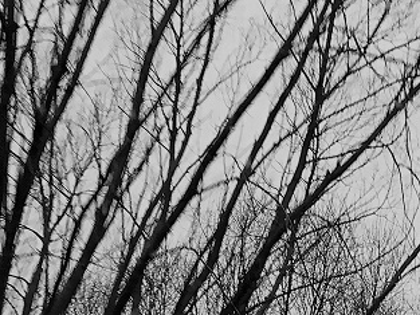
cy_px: 509
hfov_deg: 18.6
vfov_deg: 13.5
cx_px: 448
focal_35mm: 102
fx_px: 1238
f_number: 2.2
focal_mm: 4.15
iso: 25
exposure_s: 1/33
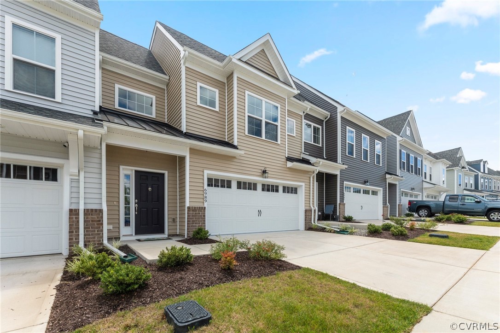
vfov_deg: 81.2
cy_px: 166
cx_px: 250
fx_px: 194
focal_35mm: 14
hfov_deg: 104.3
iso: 1000
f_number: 7.1
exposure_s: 1/2000
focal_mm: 14
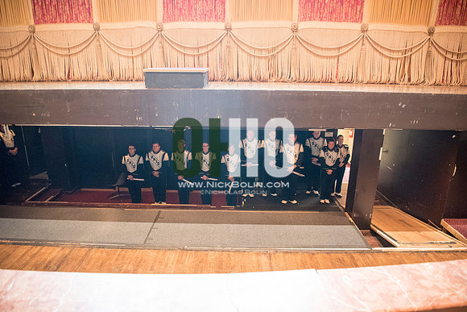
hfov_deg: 73.7
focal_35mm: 24
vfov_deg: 53.2
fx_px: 311
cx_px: 234
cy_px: 156
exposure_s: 1/10
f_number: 2.8
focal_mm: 24
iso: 4000
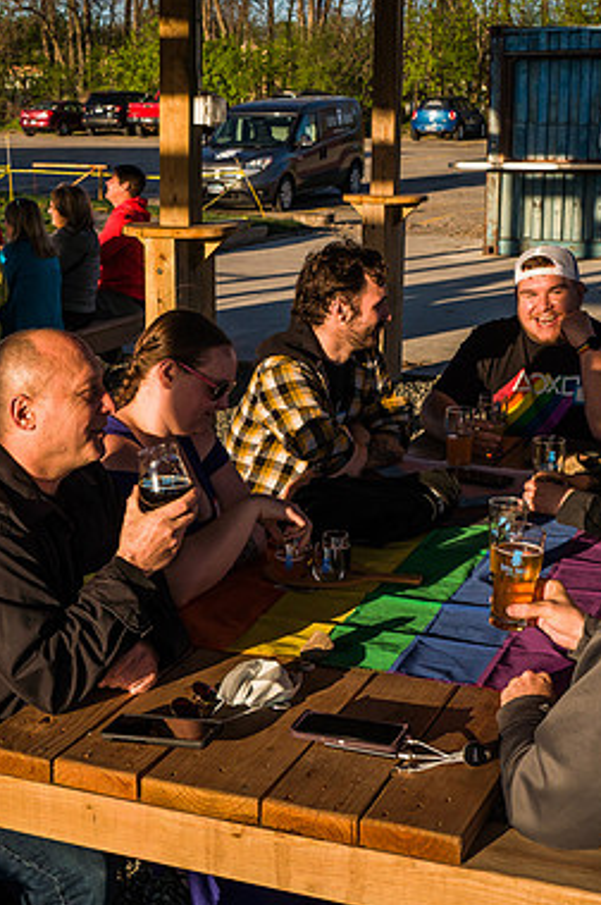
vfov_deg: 34.5
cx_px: 187
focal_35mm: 58
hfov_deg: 23.2
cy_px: 425
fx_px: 1455
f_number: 8
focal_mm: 35
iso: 800
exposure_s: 1/1600
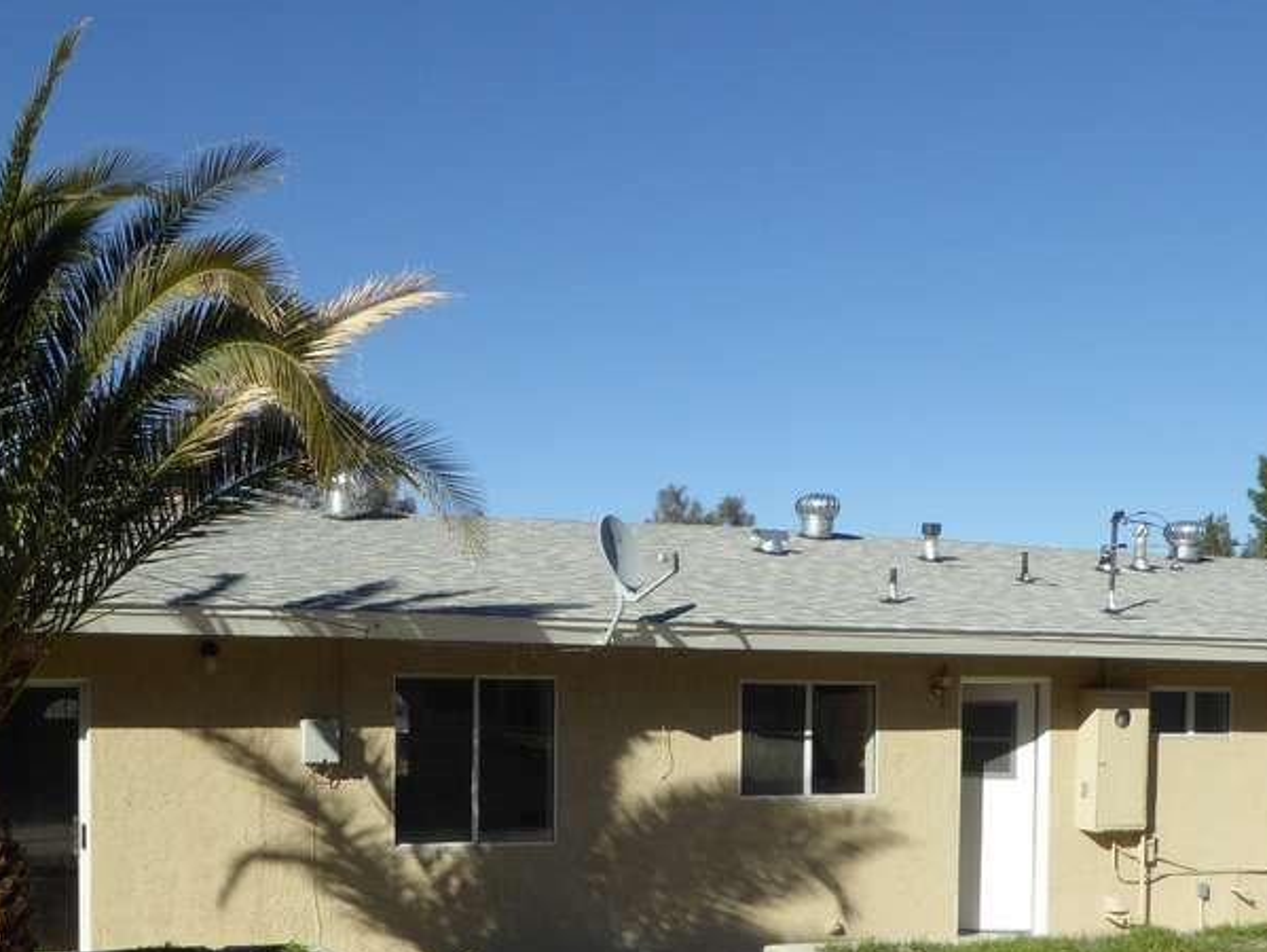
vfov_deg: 34.1
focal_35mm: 41
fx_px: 1502
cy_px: 759
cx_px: 419
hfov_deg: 45.0
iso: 100
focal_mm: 4.3
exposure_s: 1/1000
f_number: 3.5
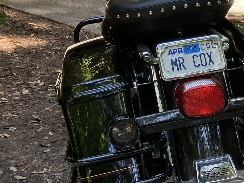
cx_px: 196
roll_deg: -1.2
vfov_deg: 21.6
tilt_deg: -16.9
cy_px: 105
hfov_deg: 28.0
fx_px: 479
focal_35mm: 68
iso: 50
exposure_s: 1/121
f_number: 1.8
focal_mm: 3.99
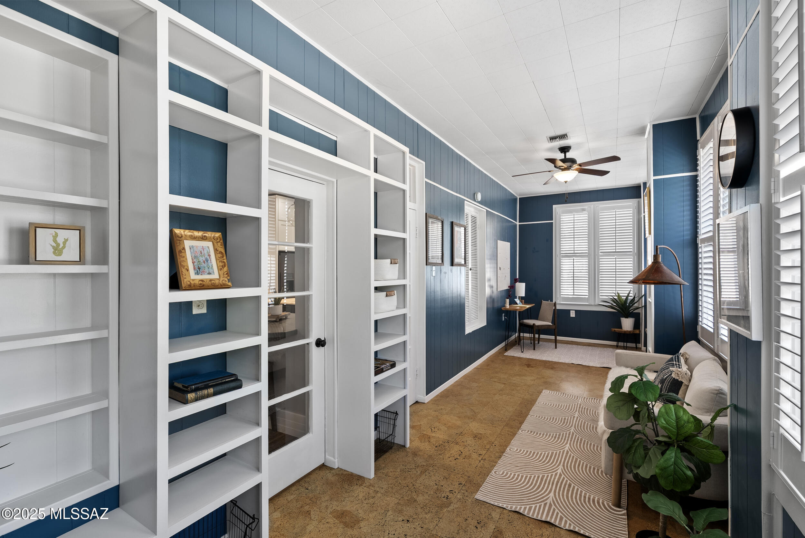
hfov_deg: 96.7
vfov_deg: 73.8
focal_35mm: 16
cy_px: 269
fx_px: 358
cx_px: 402
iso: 200
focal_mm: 16
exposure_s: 1.6
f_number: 8
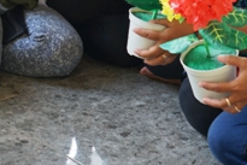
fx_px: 899
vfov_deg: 10.4
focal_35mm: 131
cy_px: -5
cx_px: 28
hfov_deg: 15.5
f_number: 4
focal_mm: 28
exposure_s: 1/60
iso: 100
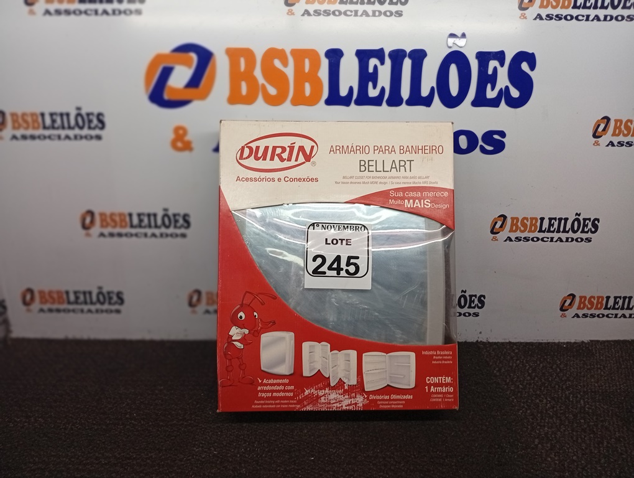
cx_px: 317
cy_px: 239
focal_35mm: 27
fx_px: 495
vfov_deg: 51.5
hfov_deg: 65.2
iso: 176
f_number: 1.8
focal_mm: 3.98
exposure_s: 1/40
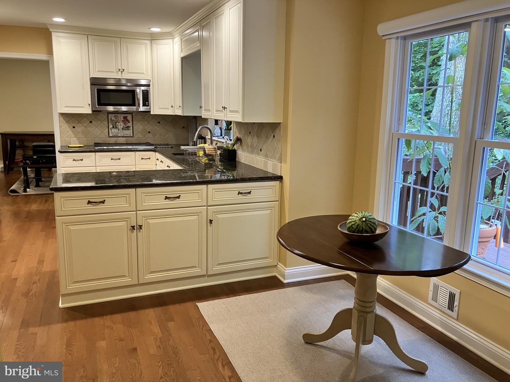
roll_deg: -1.9
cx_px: 255
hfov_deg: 63.4
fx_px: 413
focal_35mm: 28
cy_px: 191
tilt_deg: -8.0
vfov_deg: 49.7
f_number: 1.8
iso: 125
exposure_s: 1/60
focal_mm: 3.99
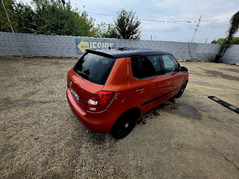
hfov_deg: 106.2
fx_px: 90
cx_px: 120
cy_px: 90
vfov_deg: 89.9
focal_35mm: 13
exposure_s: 1/435
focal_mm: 2.2
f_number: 1.9
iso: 40
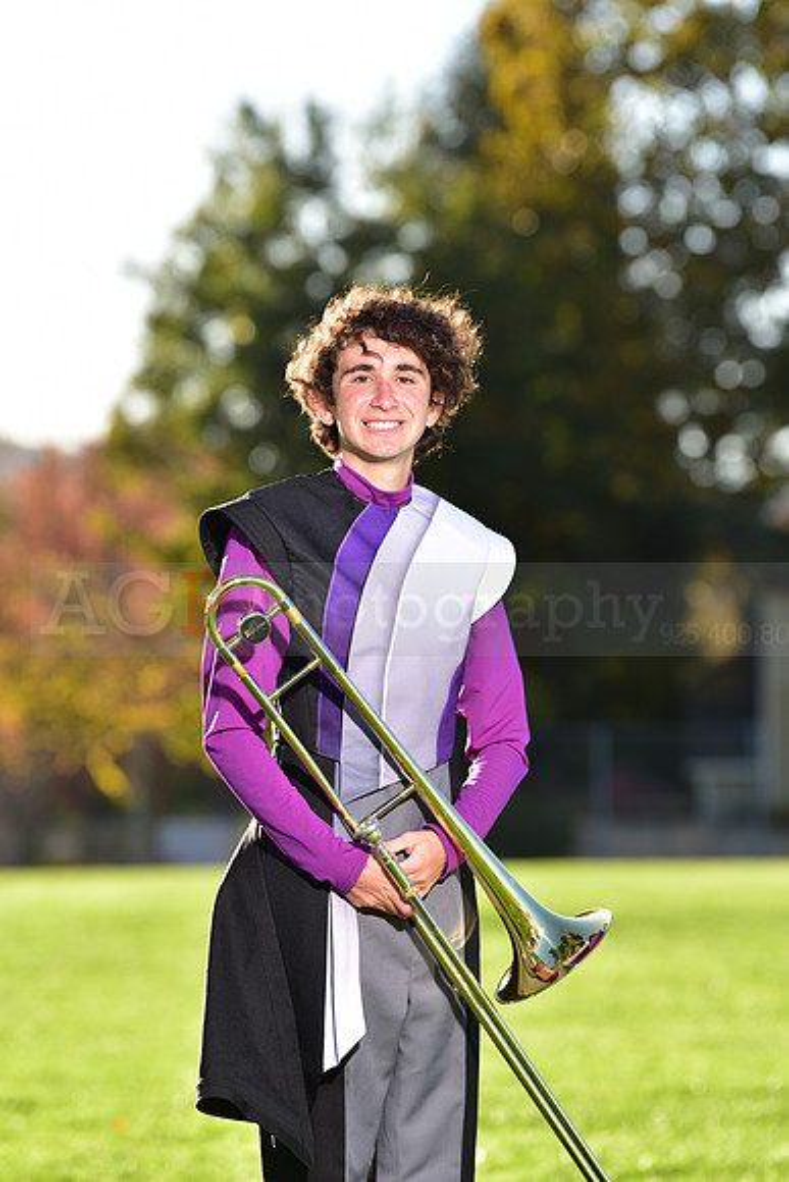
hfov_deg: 6.9
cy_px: 591
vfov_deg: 10.3
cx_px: 394
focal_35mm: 200
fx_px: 6571
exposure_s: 1/250
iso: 100
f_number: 5
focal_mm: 200
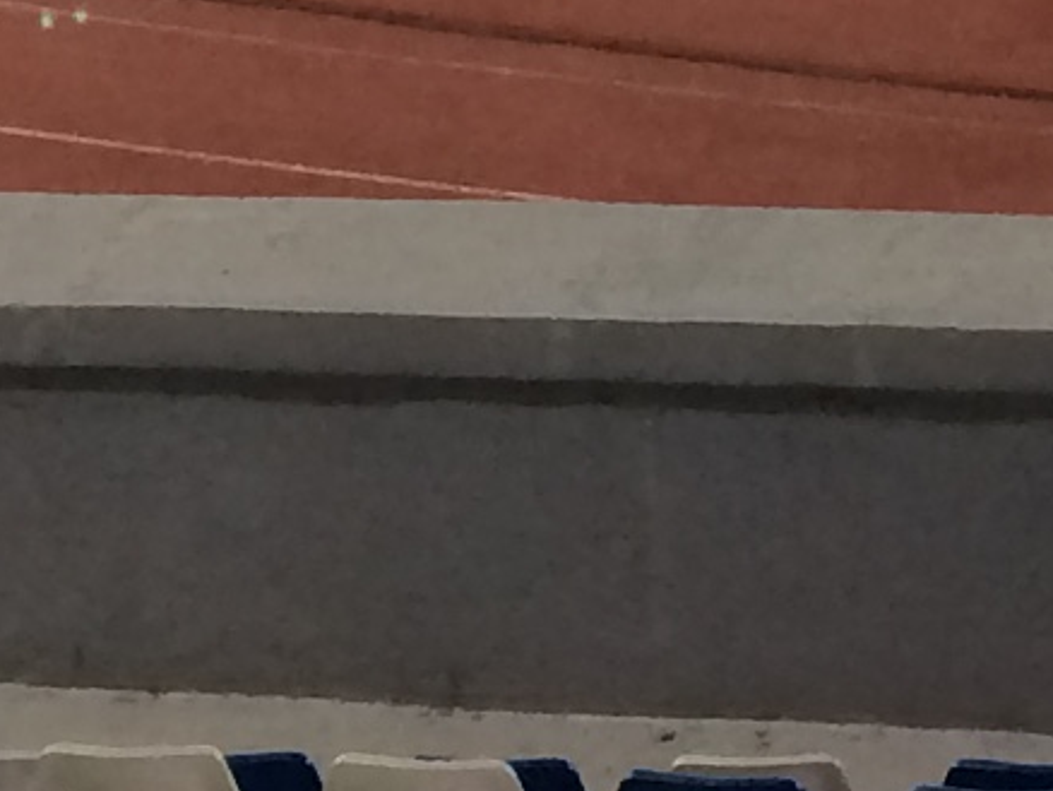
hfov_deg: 9.0
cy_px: -1604
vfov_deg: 6.3
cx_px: 1524
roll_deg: -0.1
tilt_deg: -5.4
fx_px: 6574
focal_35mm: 216
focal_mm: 4.15
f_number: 2.2
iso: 50
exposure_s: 1/33
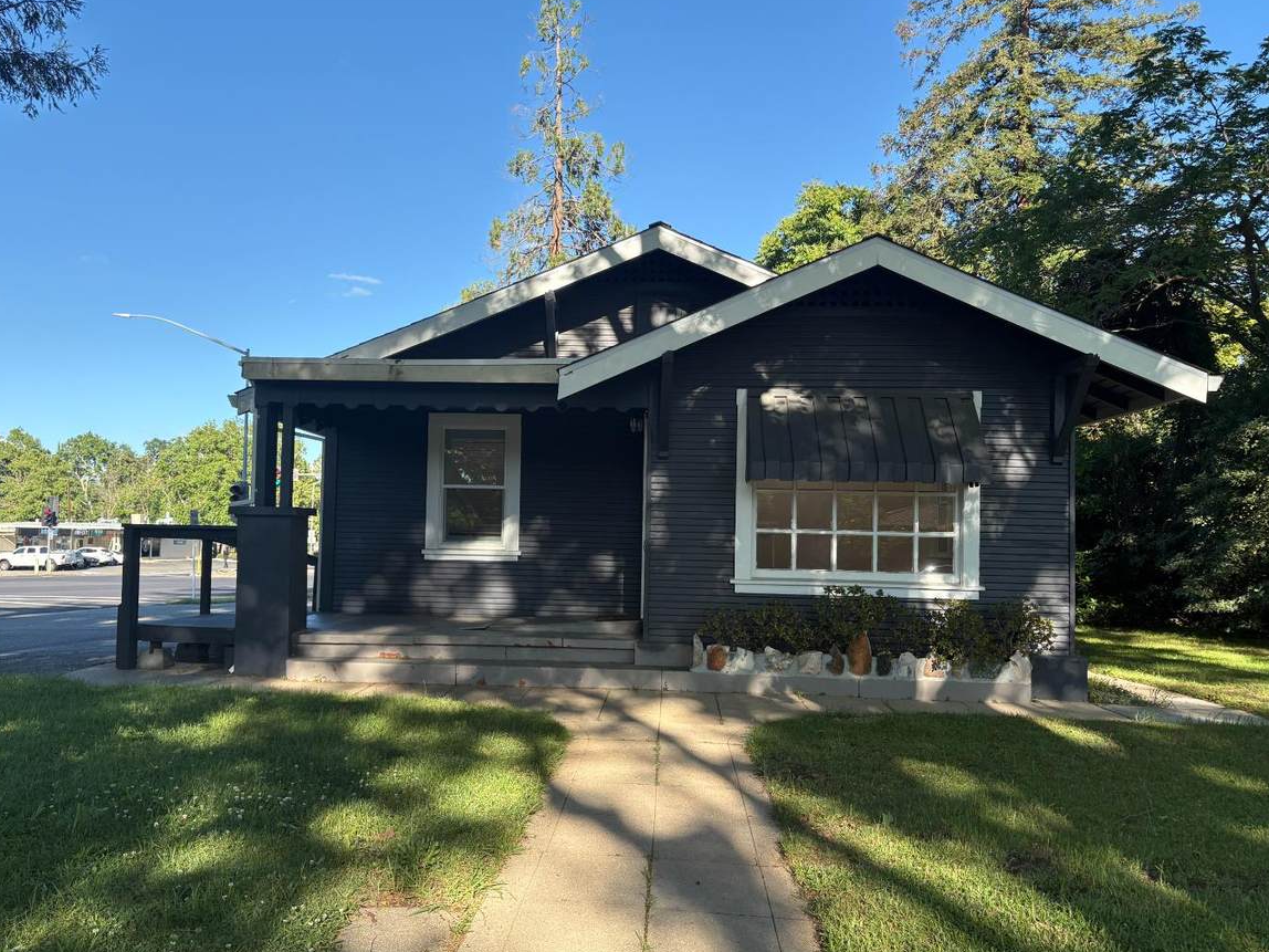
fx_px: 1063
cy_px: 496
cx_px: 571
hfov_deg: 61.5
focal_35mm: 29
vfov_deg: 48.2
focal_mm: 5.96
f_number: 1.6
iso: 50
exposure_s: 1/1337
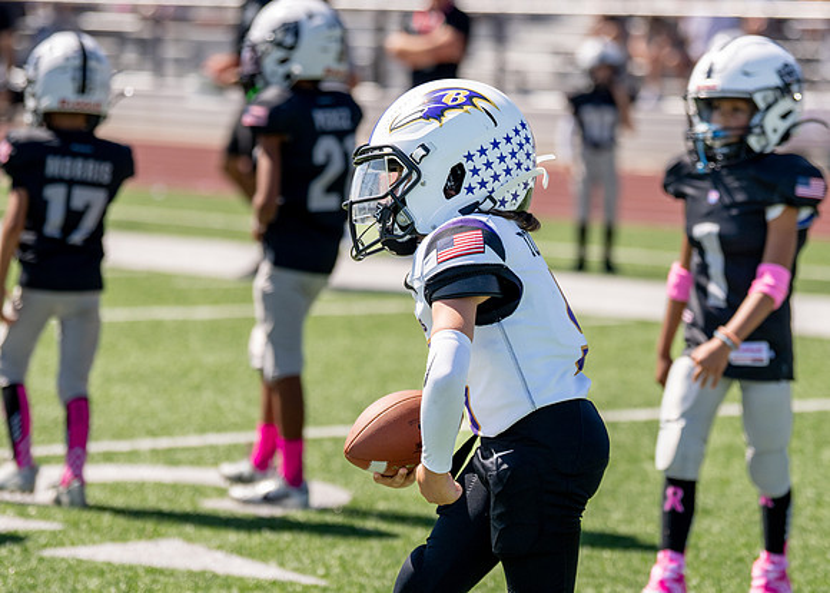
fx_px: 3778
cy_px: 283
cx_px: 412
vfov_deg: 9.0
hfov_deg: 12.5
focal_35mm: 160
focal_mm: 104
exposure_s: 1/4000
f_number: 2.8
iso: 200
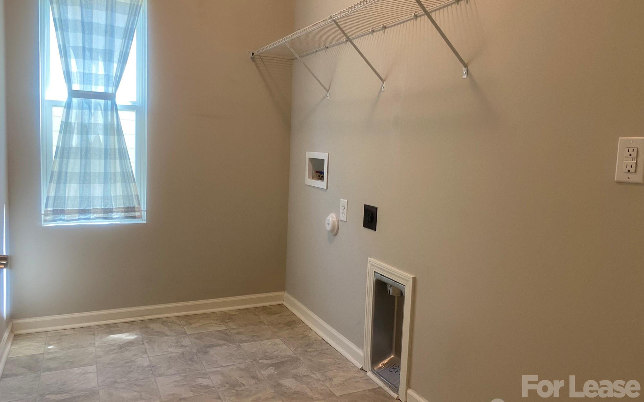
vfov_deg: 44.5
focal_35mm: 28
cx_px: 318
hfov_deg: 66.5
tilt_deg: -5.7
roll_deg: -2.3
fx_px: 491
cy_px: 193
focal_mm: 4.25
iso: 100
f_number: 1.8
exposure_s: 1/60
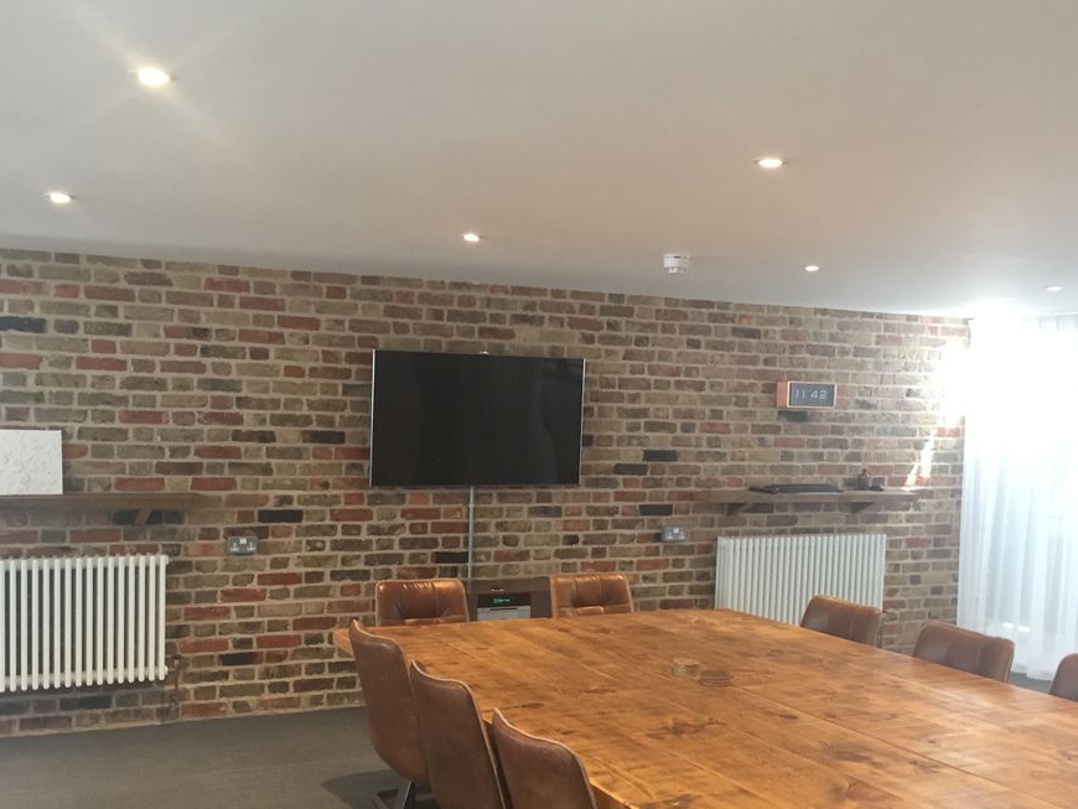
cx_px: 475
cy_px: 492
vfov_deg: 38.5
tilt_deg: -4.3
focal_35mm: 37
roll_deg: -1.9
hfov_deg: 50.0
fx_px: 1153
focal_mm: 4.15
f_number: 2.2
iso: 160
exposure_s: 1/33
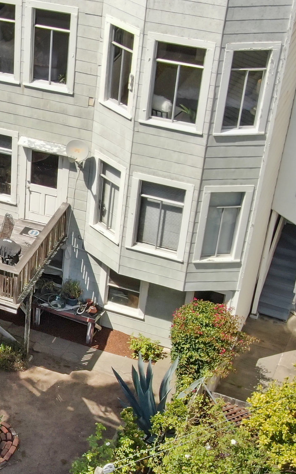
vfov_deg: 26.1
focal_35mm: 79
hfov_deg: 15.9
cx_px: -63
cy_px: 290
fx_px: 1020
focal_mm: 5.82
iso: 100
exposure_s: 1/80
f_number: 3.2
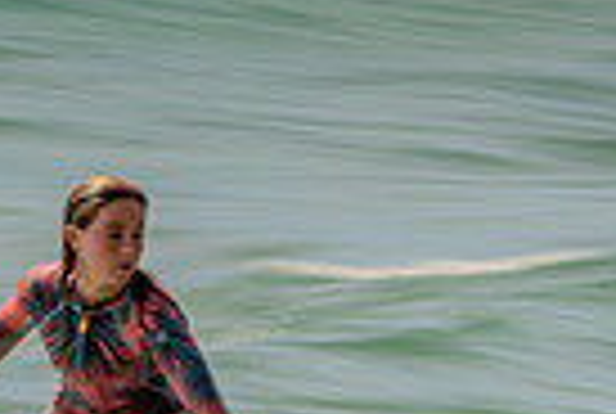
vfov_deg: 0.5
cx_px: 128
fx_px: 45203
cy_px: 375
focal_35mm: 2636
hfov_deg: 0.8
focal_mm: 500
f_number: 22
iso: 64
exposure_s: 1/20
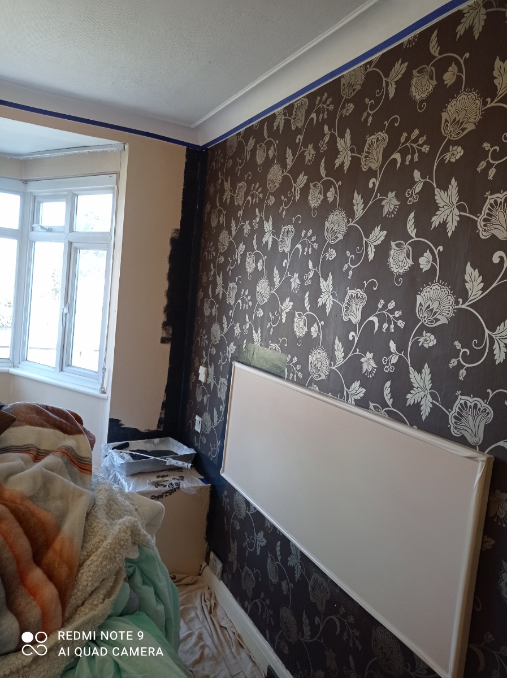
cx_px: 254
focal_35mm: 28
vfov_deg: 63.5
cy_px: 339
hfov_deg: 49.7
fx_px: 548
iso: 100
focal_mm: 4.74
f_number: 1.79
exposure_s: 1/125
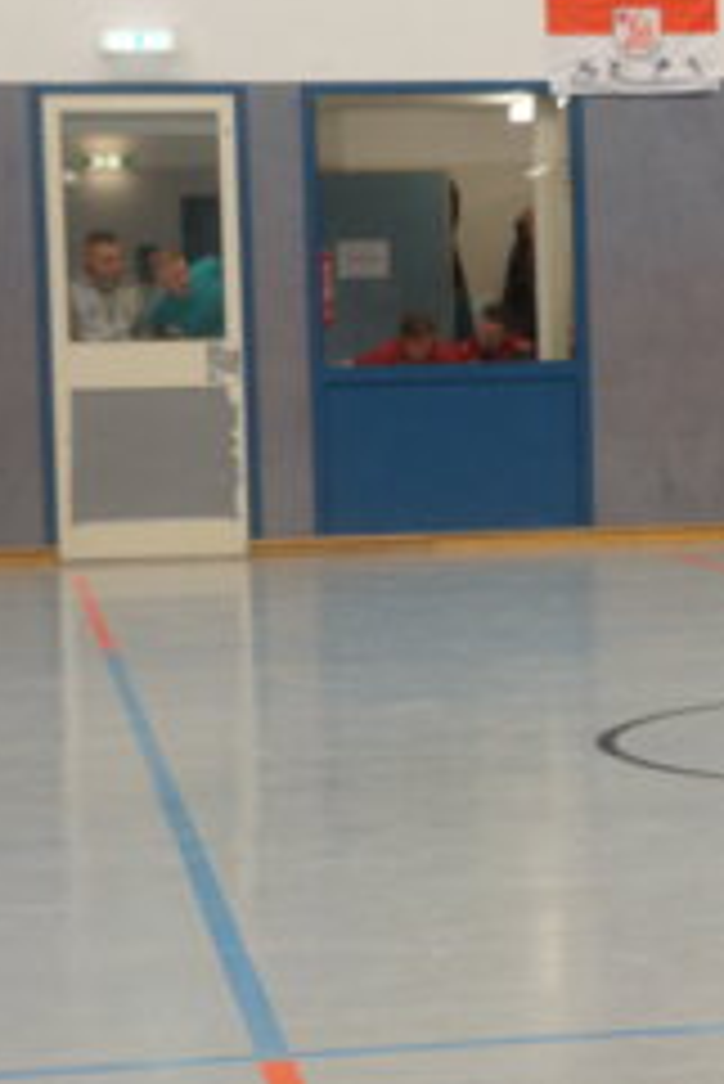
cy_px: 490
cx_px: 791
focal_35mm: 137
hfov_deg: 9.9
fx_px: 4121
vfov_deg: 15.0
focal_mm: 55
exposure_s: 1/100
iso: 1250
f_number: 5.6
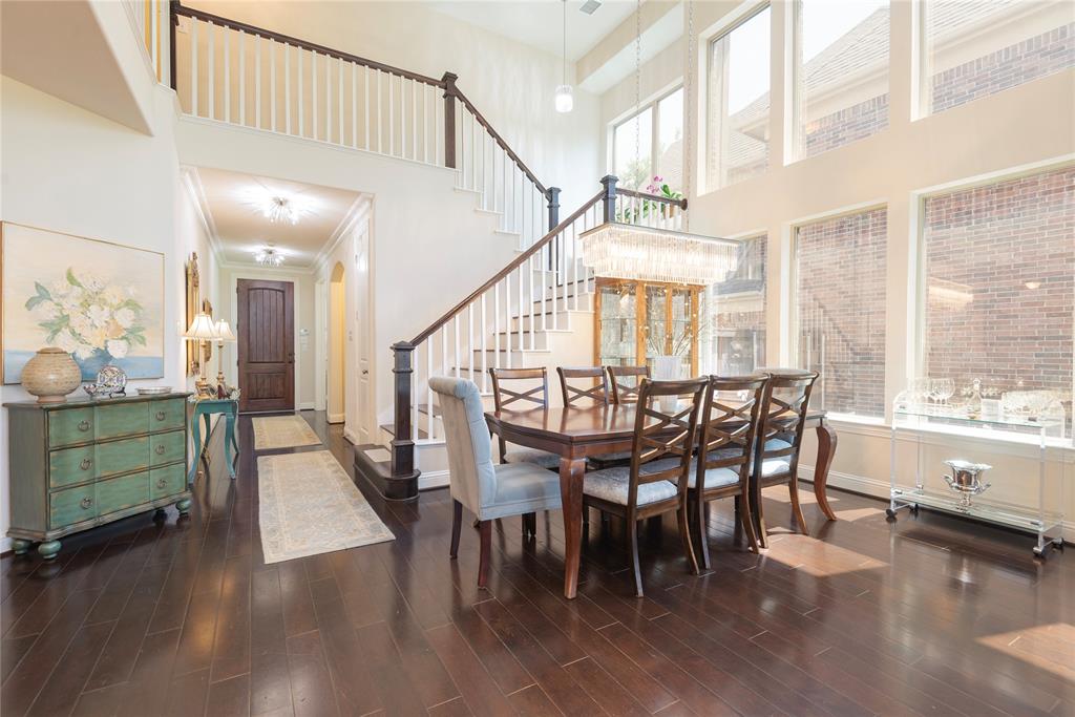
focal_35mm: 16
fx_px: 478
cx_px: 538
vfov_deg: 73.8
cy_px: 358
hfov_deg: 96.7
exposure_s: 1/1.67
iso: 100
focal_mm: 16
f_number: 7.1
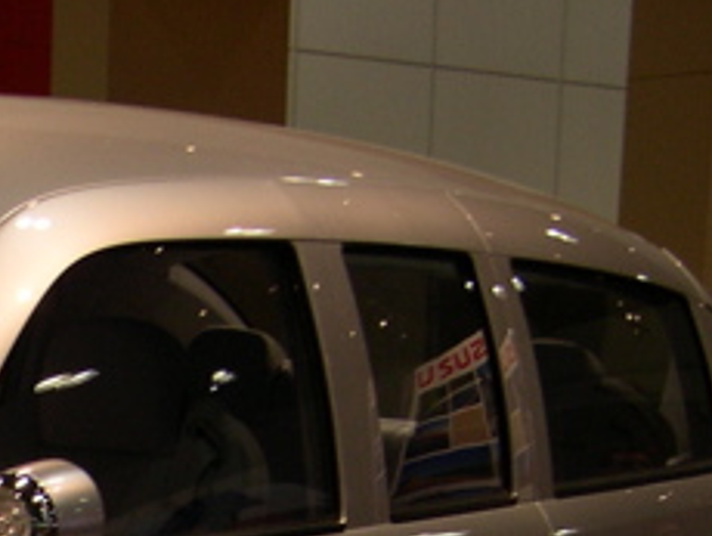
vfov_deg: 10.7
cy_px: 920
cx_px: -353
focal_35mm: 132
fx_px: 2718
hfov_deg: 14.0
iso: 100
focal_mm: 8
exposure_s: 1/53.4
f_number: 2.8
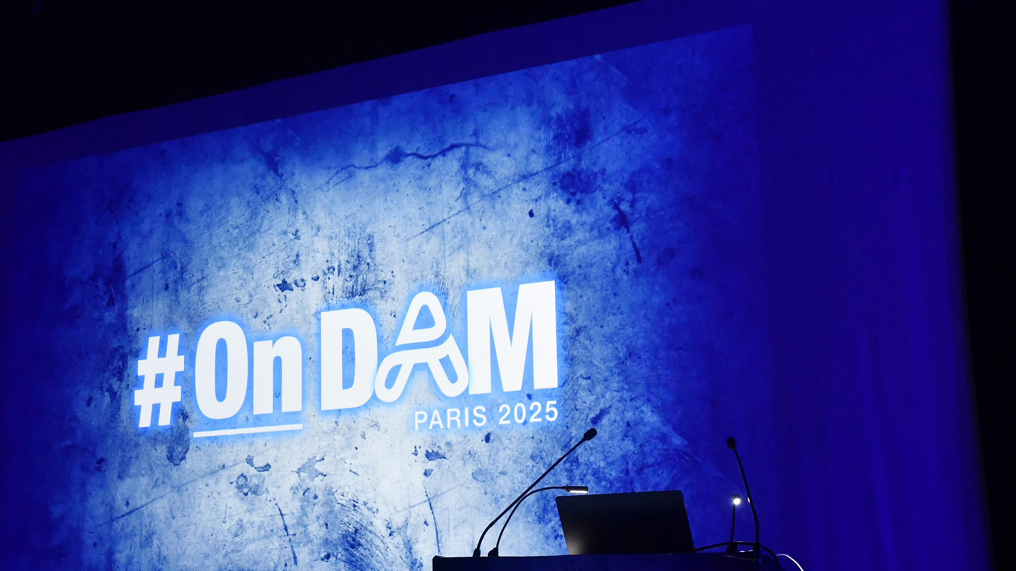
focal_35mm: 57
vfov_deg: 21.1
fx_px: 1529
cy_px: 396
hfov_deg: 36.7
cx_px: 422
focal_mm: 25
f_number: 5.6
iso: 1600
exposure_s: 1/50
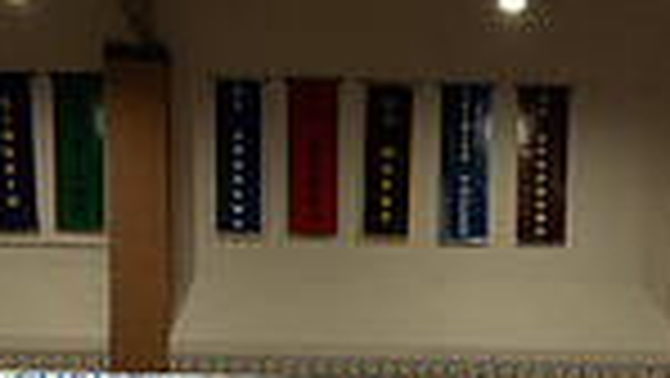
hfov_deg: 21.6
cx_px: 508
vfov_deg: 10.5
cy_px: 936
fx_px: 1742
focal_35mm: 98
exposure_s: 1/250
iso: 500
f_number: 5.6
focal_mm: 31
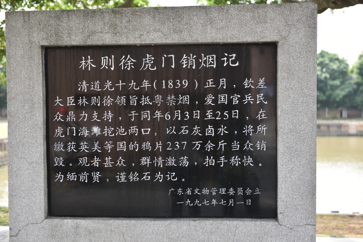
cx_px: 182
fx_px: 504
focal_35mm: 50
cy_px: 121
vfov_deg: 27.0
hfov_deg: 39.6
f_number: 3.2
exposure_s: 1/200
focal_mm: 50
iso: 100
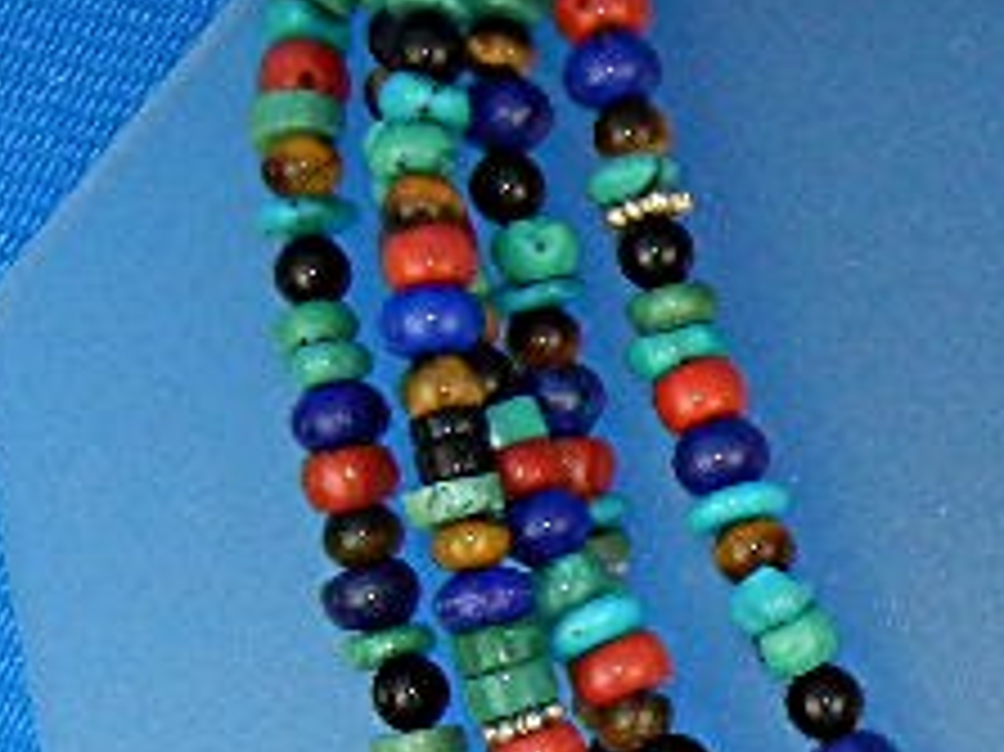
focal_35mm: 207
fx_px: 6001
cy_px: 914
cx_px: 1810
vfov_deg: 7.1
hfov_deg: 9.1
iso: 314
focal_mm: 8.1
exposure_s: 1/30
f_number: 3.8
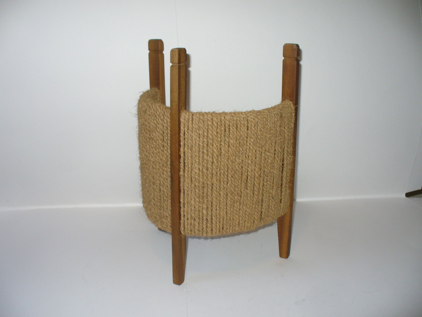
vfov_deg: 38.7
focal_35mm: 37
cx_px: 211
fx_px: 451
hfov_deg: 50.1
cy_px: 158
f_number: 2.8
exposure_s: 1/30
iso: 100
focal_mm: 6.1
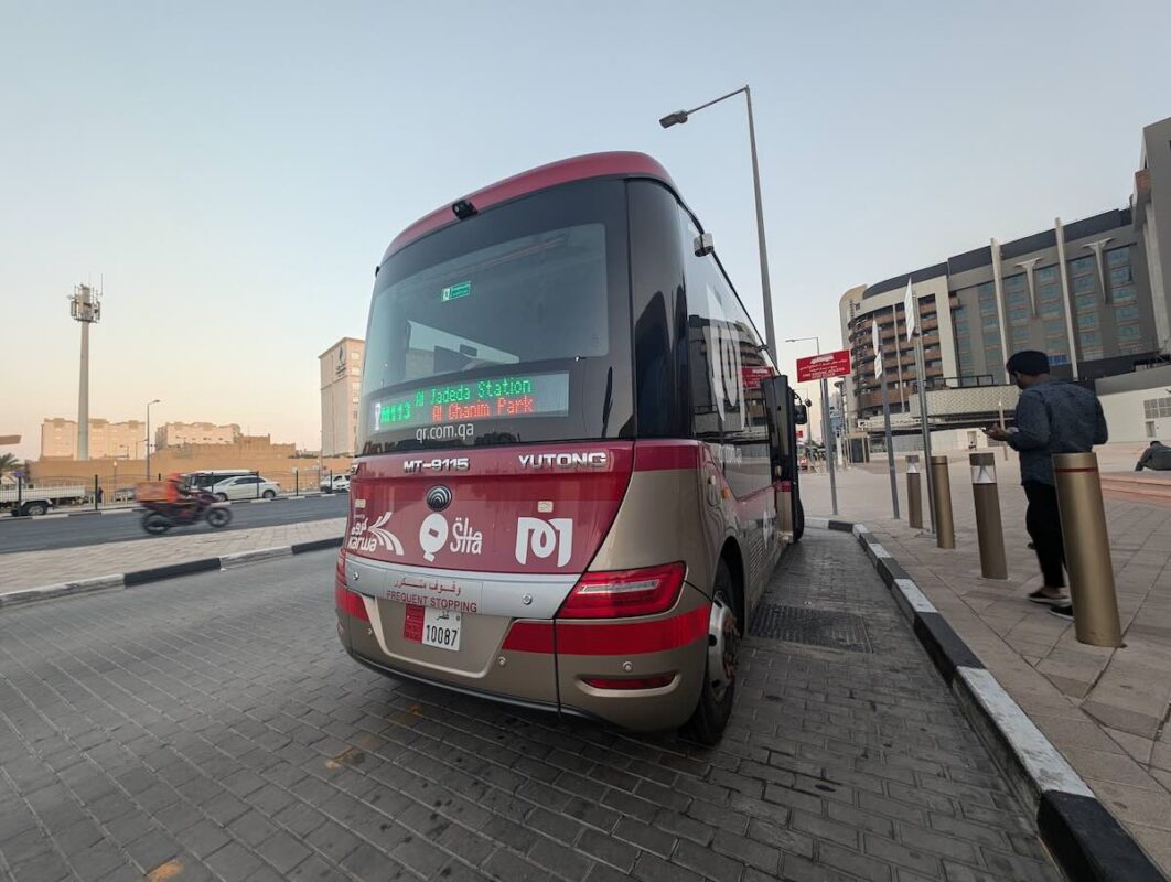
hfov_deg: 110.4
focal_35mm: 12
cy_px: 441
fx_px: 407
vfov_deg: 94.7
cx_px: 586
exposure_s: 1/100
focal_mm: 2.23
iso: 54
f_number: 1.95
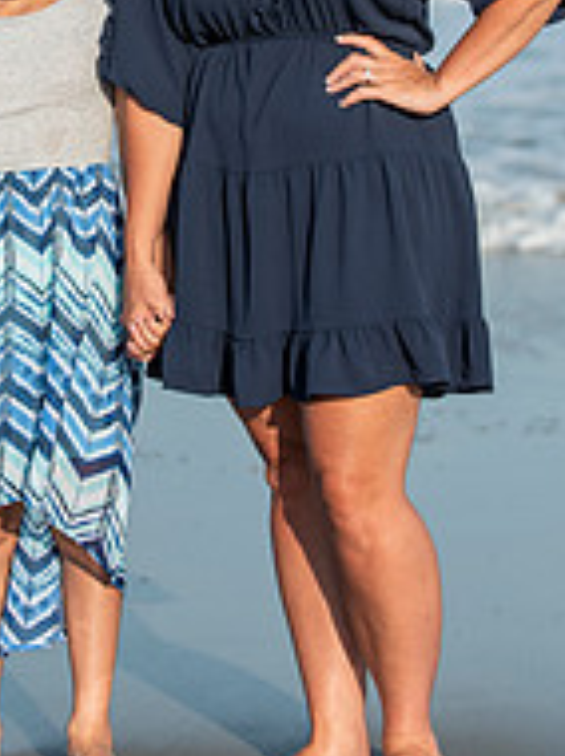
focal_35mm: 187
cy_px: 16
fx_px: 4079
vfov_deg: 10.5
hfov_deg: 7.9
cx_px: 123
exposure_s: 1/4000
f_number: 3.5
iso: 250
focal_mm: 82
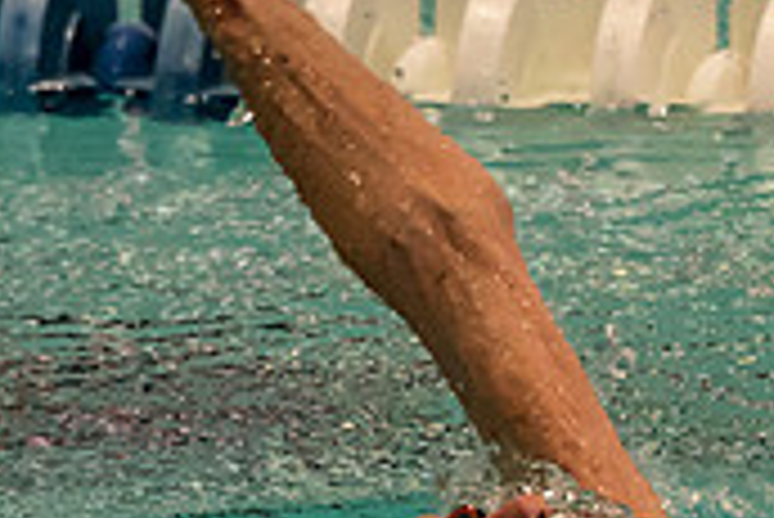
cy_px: 655
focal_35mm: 1806
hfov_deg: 1.1
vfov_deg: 0.8
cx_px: 466
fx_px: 38861
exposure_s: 1/800
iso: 2500
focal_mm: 200
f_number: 2.8
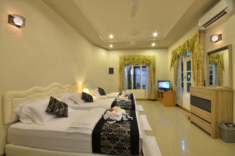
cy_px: 78
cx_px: 118
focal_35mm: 15
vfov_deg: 77.1
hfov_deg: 100.5
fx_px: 98
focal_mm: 10
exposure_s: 1.6
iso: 100
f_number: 11
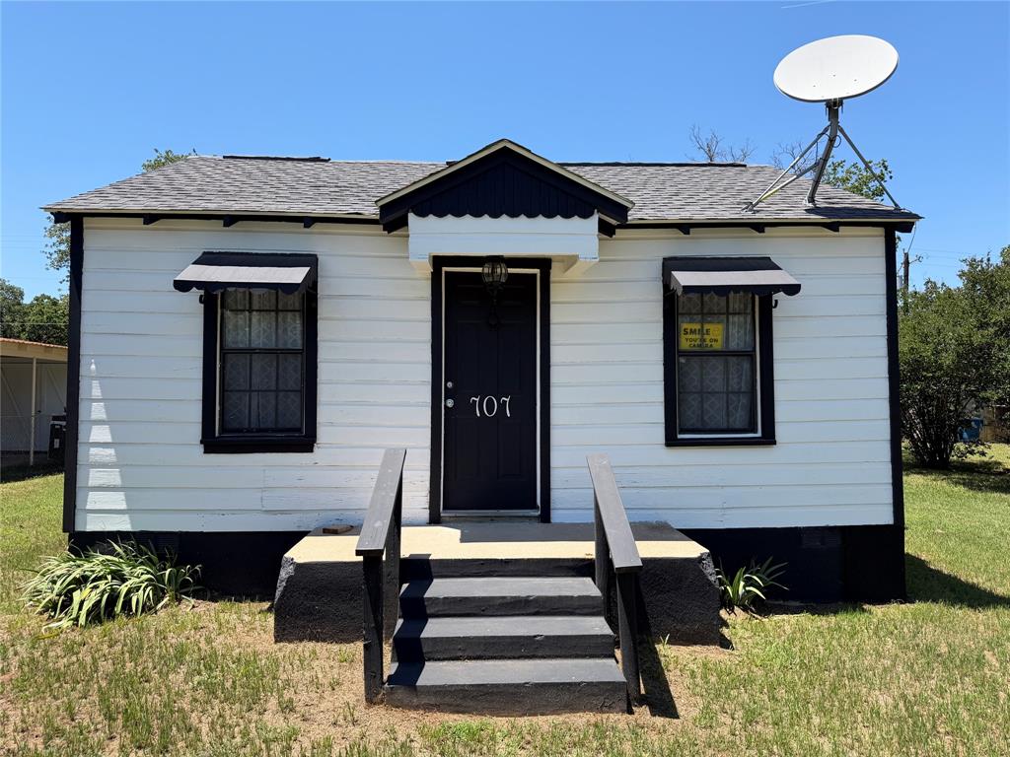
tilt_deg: +2.3
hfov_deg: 71.6
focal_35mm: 24
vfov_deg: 56.8
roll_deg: -0.1
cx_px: 505
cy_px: 378
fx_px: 700
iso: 80
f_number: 1.78
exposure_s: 1/2703
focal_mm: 6.76
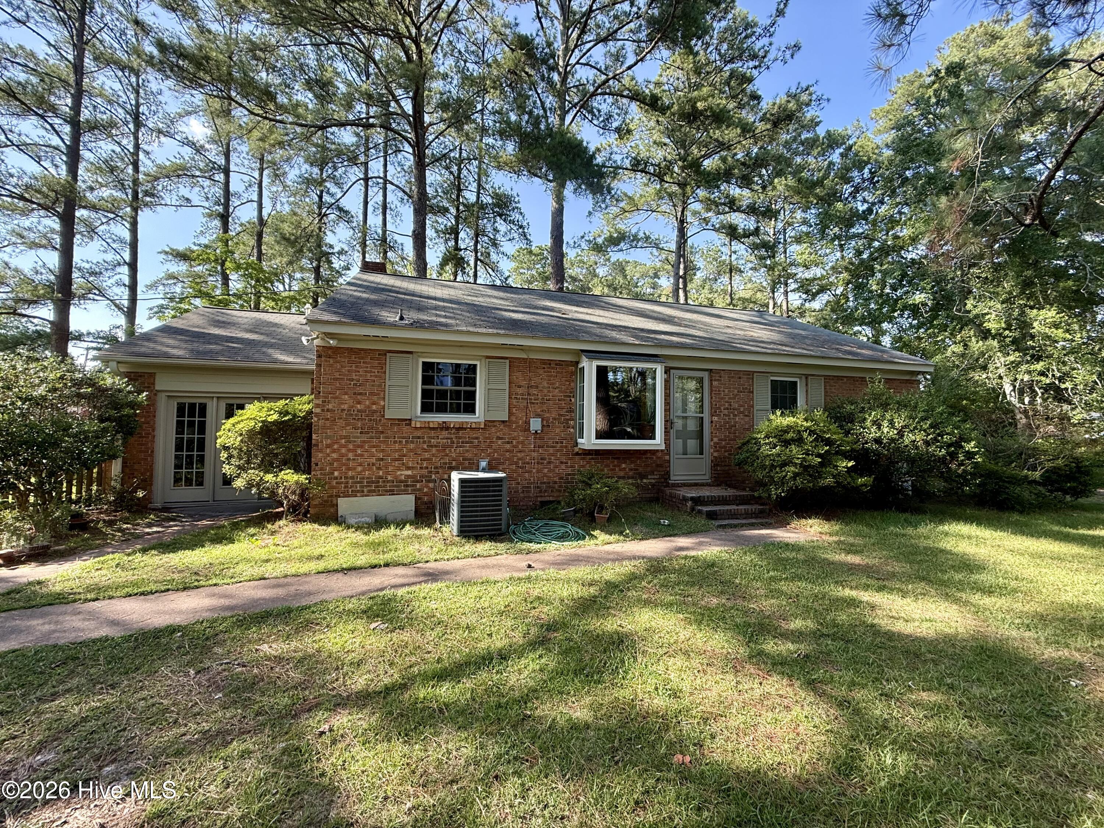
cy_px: 414
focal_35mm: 14
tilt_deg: +2.8
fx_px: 446
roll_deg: -0.7
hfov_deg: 102.1
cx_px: 552
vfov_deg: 85.7
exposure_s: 1/232
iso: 64
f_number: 2.2
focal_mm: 2.22
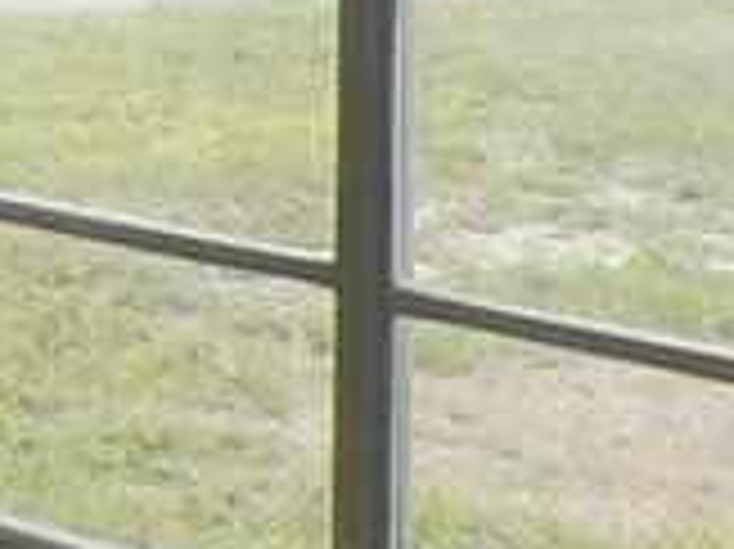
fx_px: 4005
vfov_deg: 7.7
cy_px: -198
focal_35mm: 189
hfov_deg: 9.9
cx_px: -594
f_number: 3.3
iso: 125
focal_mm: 4.1
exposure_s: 1/400
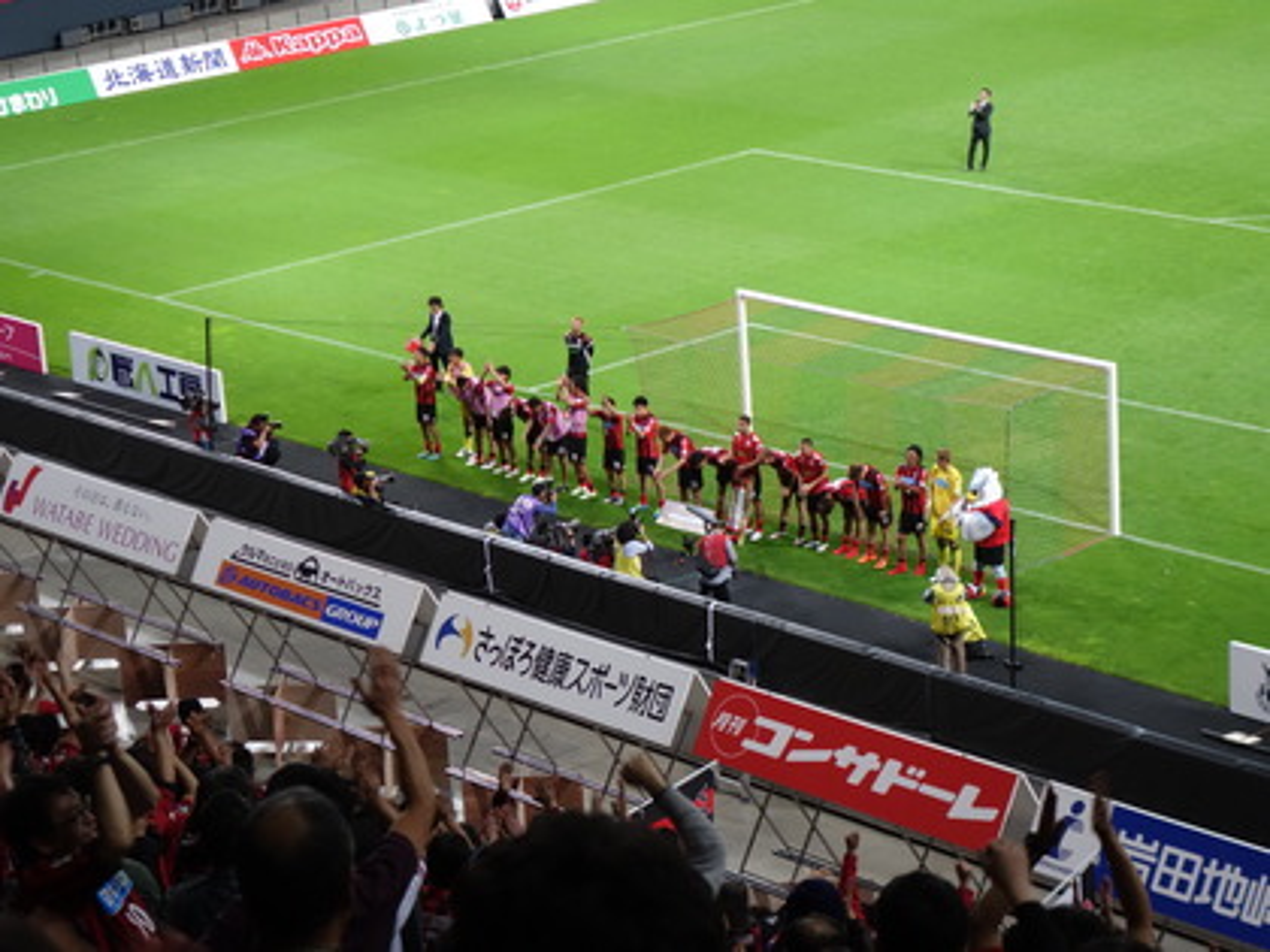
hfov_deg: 23.6
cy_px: 476
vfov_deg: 17.8
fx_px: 3045
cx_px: 635
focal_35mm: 83
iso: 800
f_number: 4.5
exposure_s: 1/50
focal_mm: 30.81
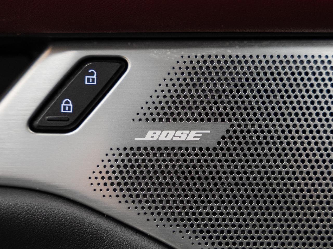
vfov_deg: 20.5
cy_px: 138
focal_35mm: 72
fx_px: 690
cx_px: 184
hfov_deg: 27.1
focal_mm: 58.3
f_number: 3.5
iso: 1000
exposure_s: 1/40
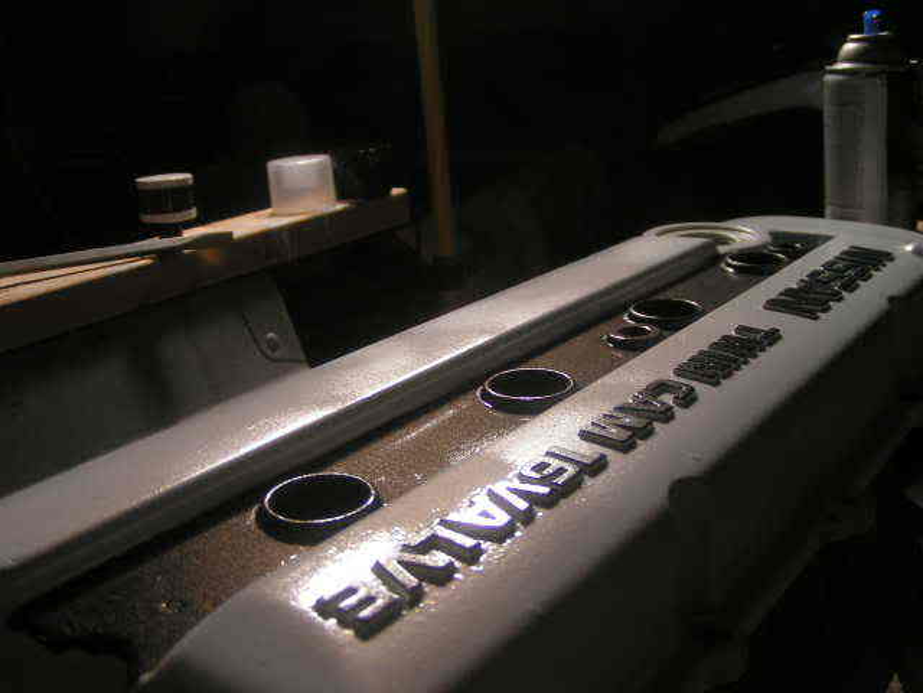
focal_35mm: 38
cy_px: 346
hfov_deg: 49.0
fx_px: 1013
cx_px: 462
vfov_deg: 37.7
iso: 50
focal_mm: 5.8
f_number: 2.8
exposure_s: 1/80
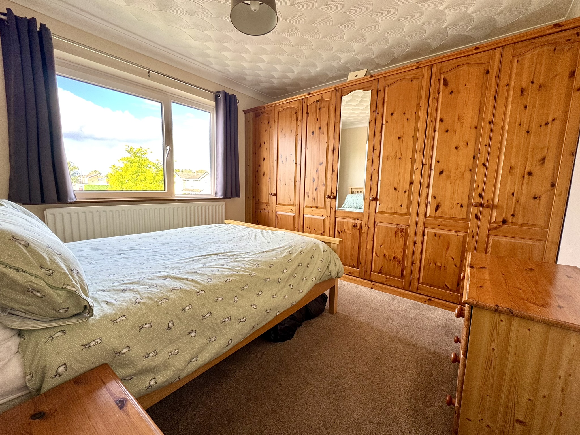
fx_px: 235
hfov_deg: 102.1
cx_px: 290
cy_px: 218
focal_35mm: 14
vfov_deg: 85.7
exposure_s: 1/99
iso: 80
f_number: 2.2
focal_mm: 2.22
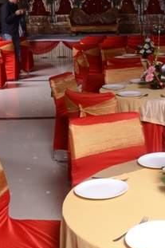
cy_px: 143
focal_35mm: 64
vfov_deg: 31.4
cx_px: 192
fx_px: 440
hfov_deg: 20.0
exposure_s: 1/100
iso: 200
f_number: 8
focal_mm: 18
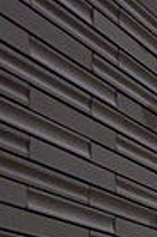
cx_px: 485
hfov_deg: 9.5
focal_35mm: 108
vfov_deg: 17.1
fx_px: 710
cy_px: 355
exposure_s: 1/30
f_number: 2.8
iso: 360
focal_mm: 4.3
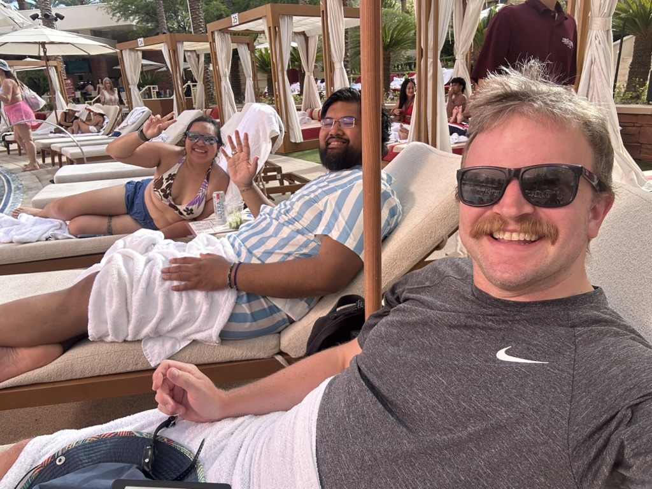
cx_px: 326
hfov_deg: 73.9
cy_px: 244
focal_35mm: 23
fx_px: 433
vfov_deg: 58.9
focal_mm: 2.69
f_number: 1.9
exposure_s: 1/386
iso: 25
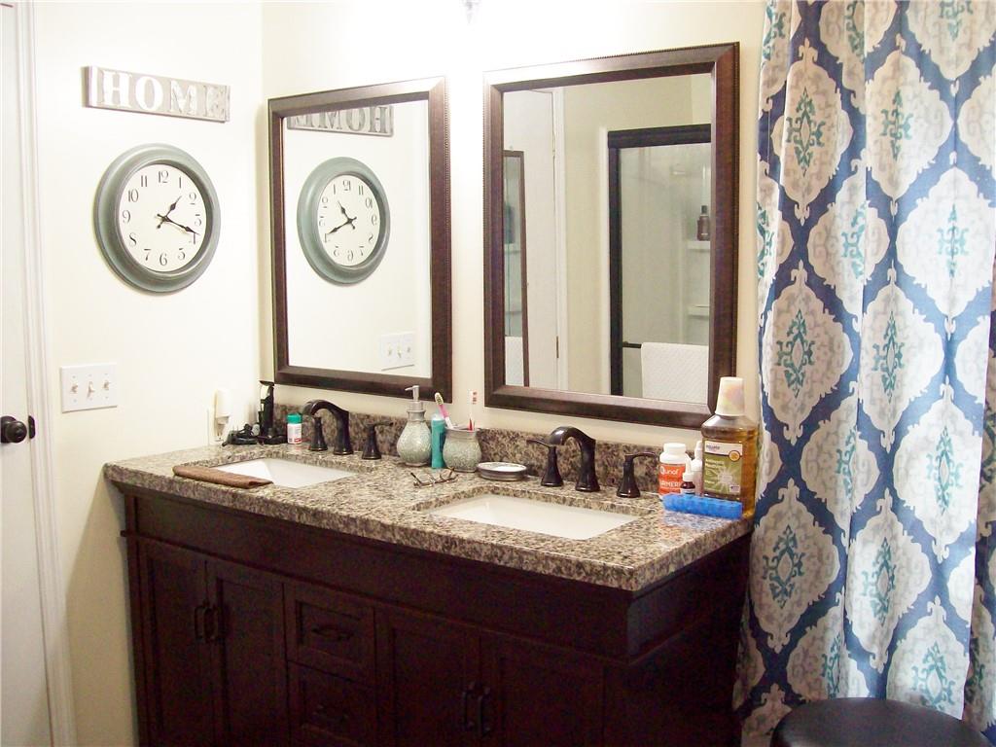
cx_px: 498
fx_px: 1036
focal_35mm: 36
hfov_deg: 51.4
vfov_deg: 39.7
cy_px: 374
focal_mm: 6
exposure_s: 1/64
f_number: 2.7
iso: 200
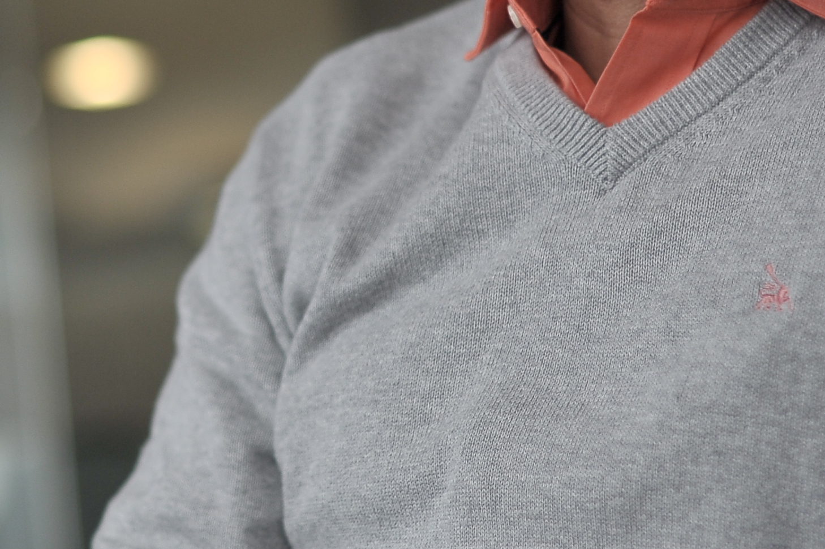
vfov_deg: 9.4
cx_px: 190
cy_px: 208
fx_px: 3343
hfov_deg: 14.0
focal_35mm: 146
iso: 400
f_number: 1.8
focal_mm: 50
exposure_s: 1/1000
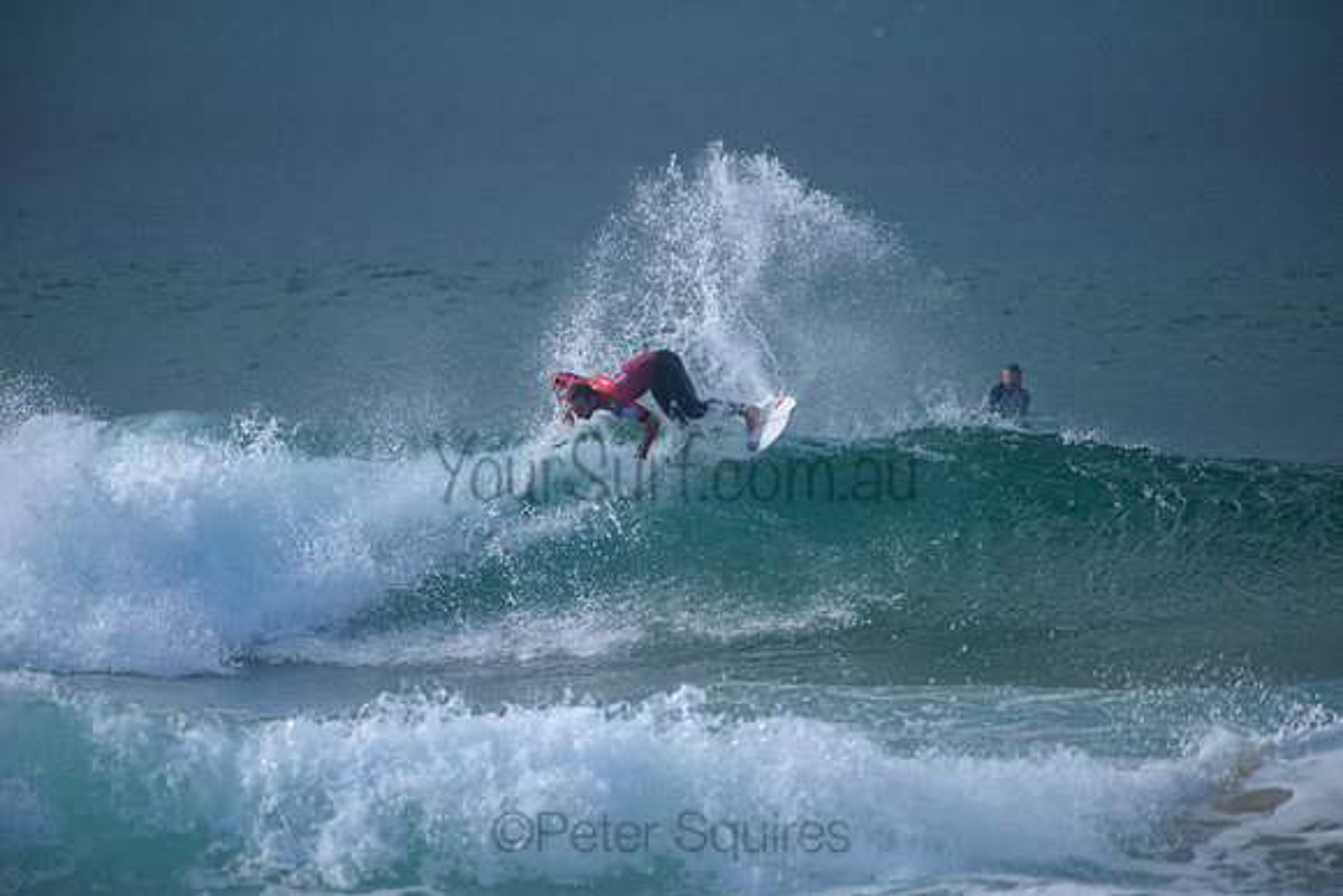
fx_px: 18982
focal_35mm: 509
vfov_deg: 2.7
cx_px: 672
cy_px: 448
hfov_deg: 4.1
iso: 250
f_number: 5.6
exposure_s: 1/2000
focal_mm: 500
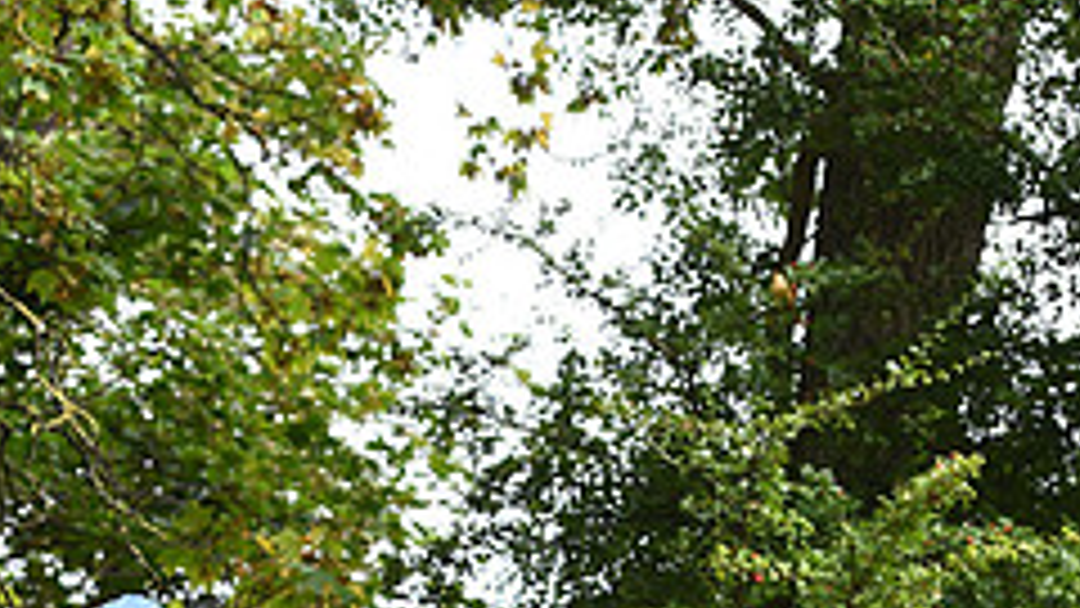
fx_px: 7245
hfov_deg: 8.5
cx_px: 279
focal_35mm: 253
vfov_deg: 4.7
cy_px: 1202
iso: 560
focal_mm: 100
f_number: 3.5
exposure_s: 1/1250
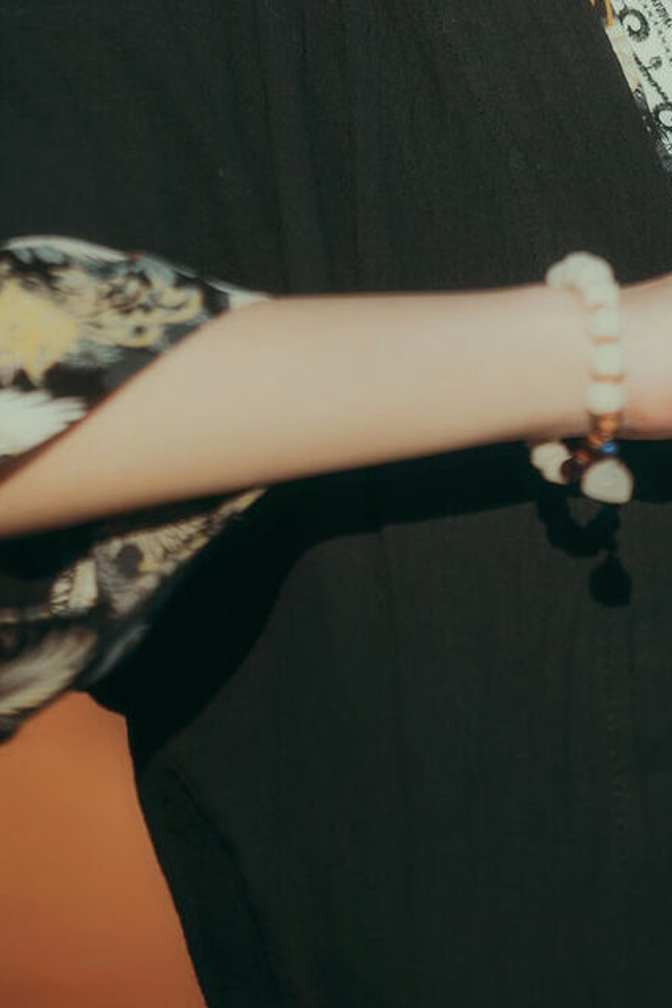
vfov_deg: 4.4
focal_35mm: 467
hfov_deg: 2.9
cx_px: 574
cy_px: -161
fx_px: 13068
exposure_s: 1/1600
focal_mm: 190
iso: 125
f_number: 2.8
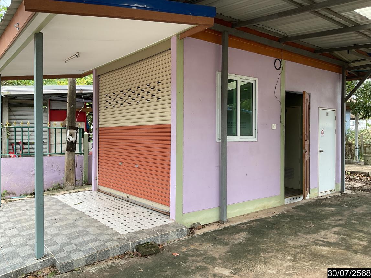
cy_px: 139
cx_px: 186
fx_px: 311
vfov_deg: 48.2
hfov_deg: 61.7
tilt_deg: -1.2
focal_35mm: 29
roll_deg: -1.3
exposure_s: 1/324
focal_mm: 3
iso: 16
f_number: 1.8
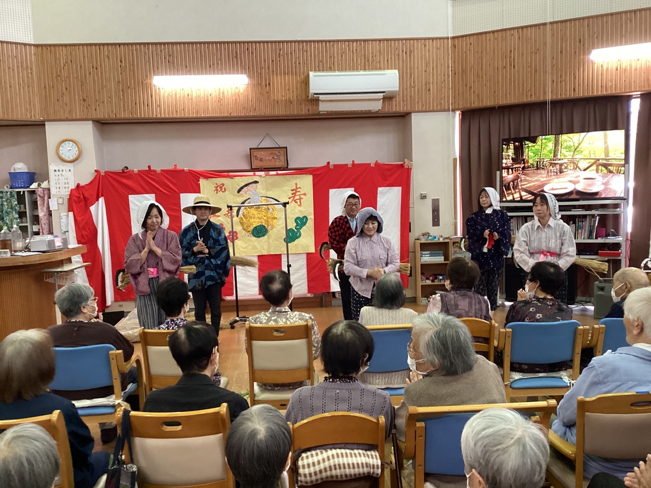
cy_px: 244
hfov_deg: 58.4
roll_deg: +1.3
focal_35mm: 31
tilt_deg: -5.6
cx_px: 326
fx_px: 583
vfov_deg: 45.4
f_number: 2.4
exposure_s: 1/60
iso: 250
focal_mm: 3.3
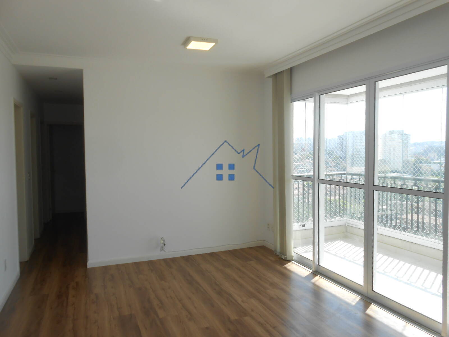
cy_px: 168
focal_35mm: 26
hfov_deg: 67.3
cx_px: 224
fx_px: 337
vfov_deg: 53.1
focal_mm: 4.6
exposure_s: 1/200
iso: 80
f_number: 3.5
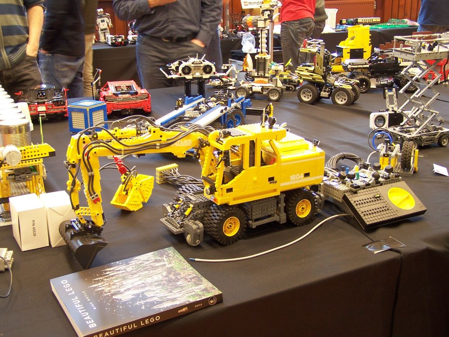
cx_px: 224
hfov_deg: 43.9
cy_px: 168
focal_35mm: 43
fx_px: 558
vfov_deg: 33.6
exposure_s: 1/3
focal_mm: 7.1
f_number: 2.9
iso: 80
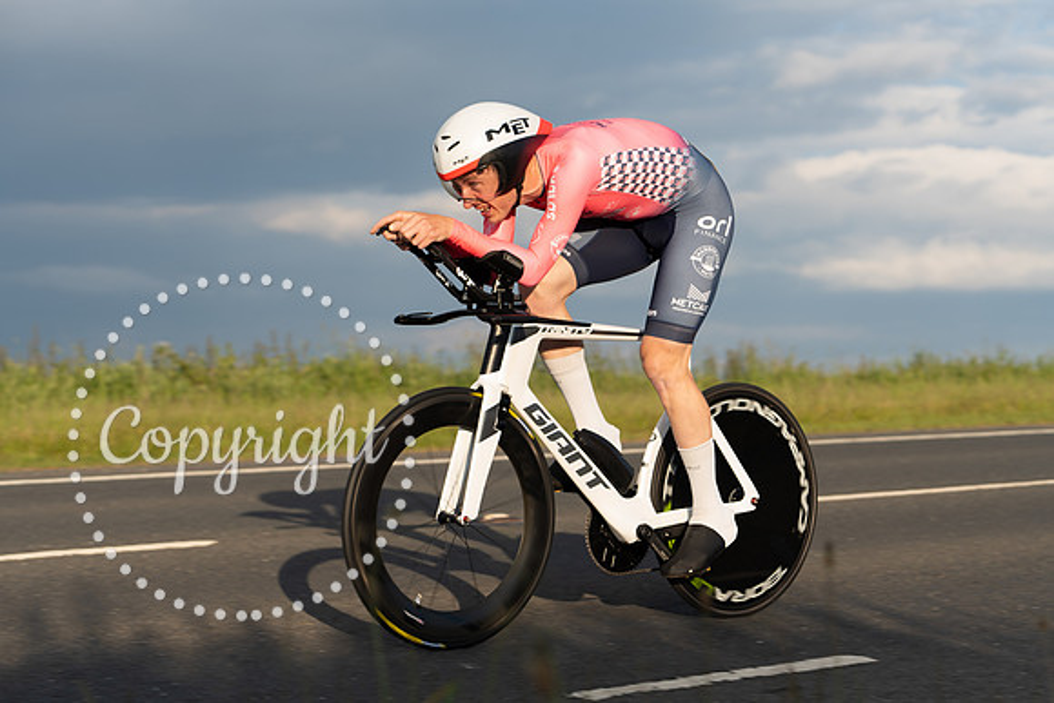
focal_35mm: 74
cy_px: 352
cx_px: 527
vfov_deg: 18.4
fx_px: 2167
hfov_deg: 27.3
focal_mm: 74
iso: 125
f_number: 4
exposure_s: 1/640
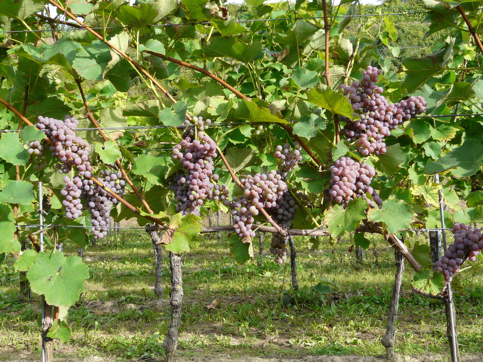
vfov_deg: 36.8
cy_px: 181
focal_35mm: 39
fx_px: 544
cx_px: 242
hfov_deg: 47.9
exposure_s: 1/160
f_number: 4
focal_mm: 6.4
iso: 100
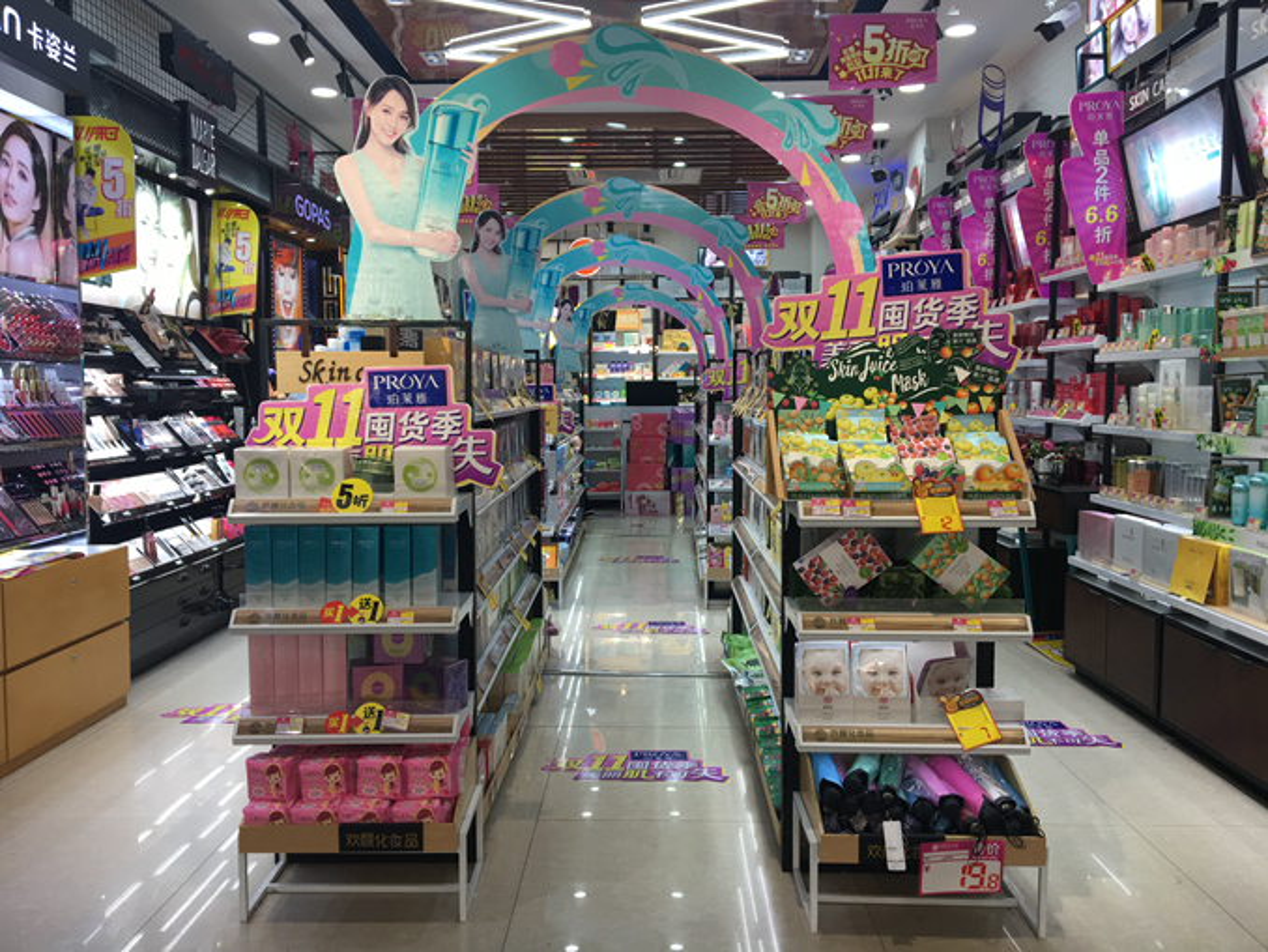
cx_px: 634
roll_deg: +0.1
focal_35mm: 29
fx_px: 1063
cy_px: 476
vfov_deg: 48.3
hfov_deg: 61.6
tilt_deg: -4.5
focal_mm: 4.15
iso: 40
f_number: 2.2
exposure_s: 1/100
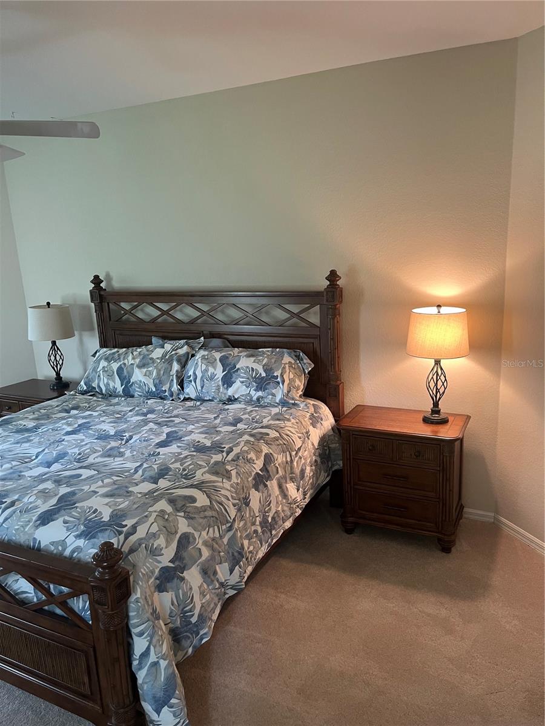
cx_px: 272
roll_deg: +2.7
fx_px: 546
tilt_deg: -12.6
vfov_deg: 67.3
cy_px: 363
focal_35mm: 26
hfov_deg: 53.1
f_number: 1.6
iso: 250
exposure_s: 1/60
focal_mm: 5.1
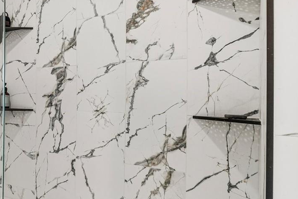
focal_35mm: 34
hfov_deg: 42.4
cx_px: -38
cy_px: 99
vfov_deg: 38.8
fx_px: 281
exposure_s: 1/25
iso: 400
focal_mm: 10
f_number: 8
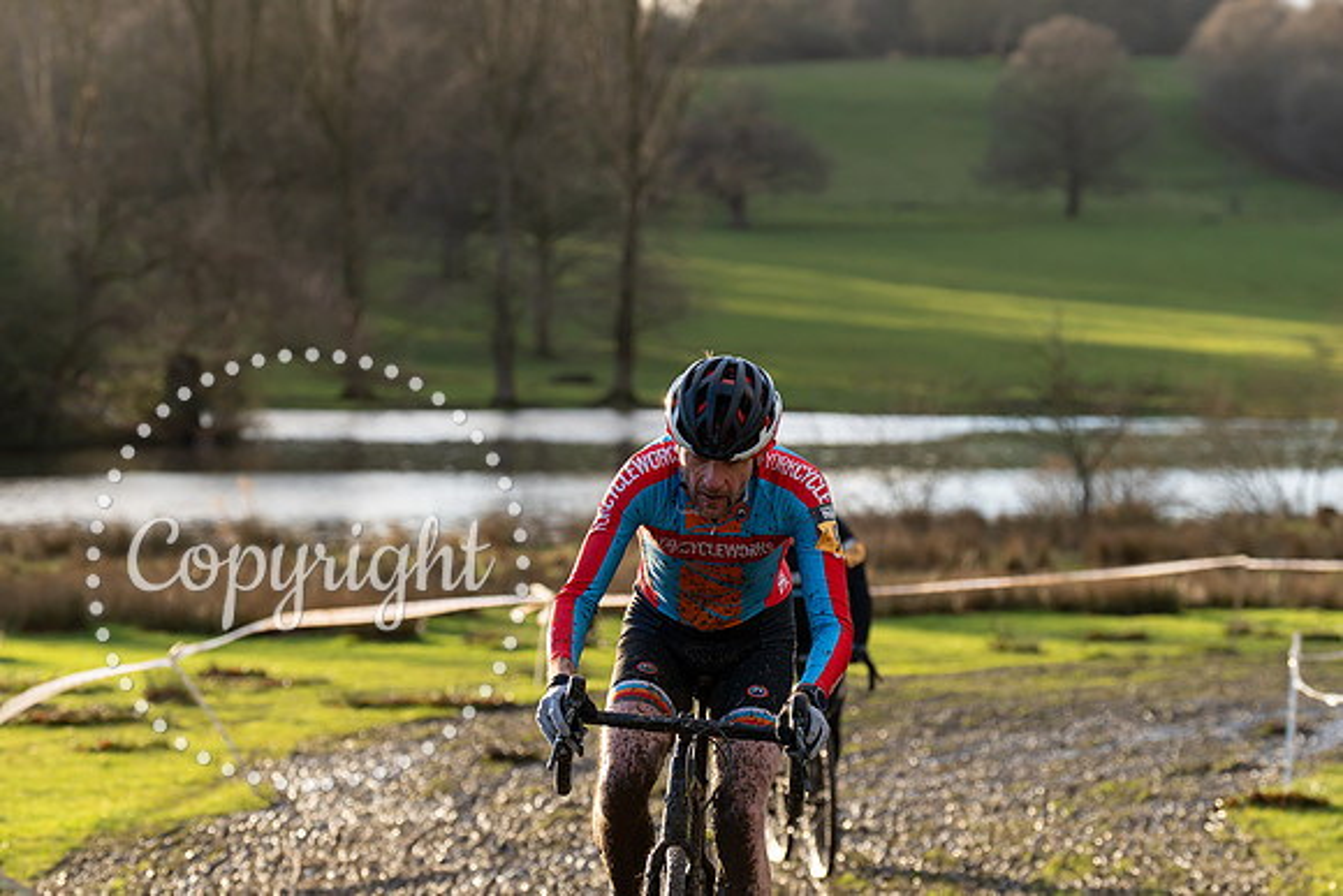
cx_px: 681
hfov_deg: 16.0
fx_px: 4775
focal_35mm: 128
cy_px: 353
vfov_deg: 10.7
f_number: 4
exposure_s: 1/1000
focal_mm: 105
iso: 250
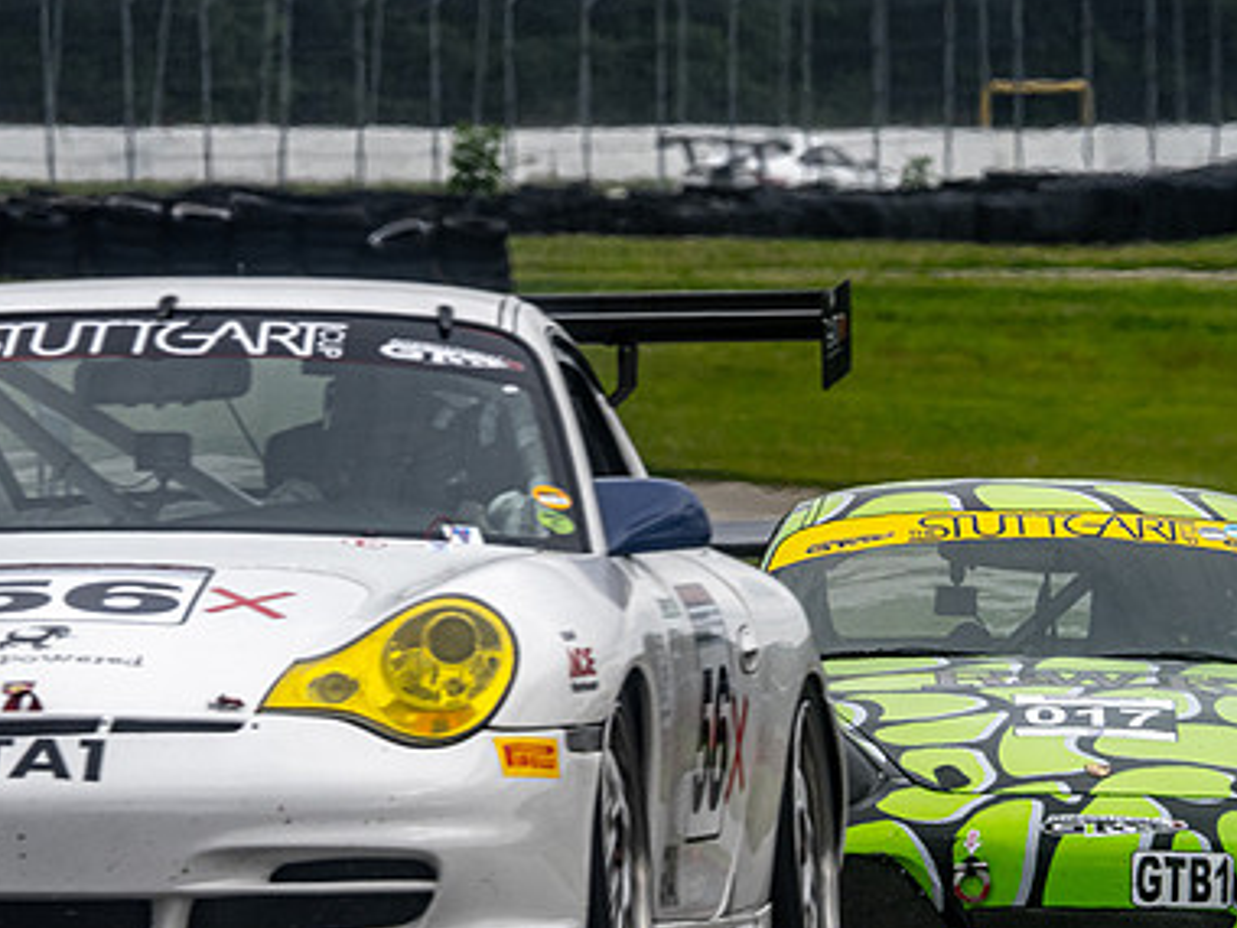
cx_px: 319
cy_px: 565
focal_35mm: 1282
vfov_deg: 1.2
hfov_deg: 1.5
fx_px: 45812
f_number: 13
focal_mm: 420
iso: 320
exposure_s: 1/320
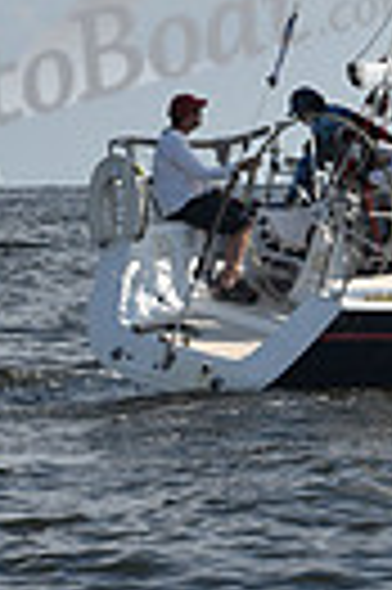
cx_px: 660
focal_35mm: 310
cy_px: -694
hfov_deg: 4.4
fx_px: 5076
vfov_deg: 6.4
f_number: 10
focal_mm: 70
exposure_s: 1/1000
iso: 250
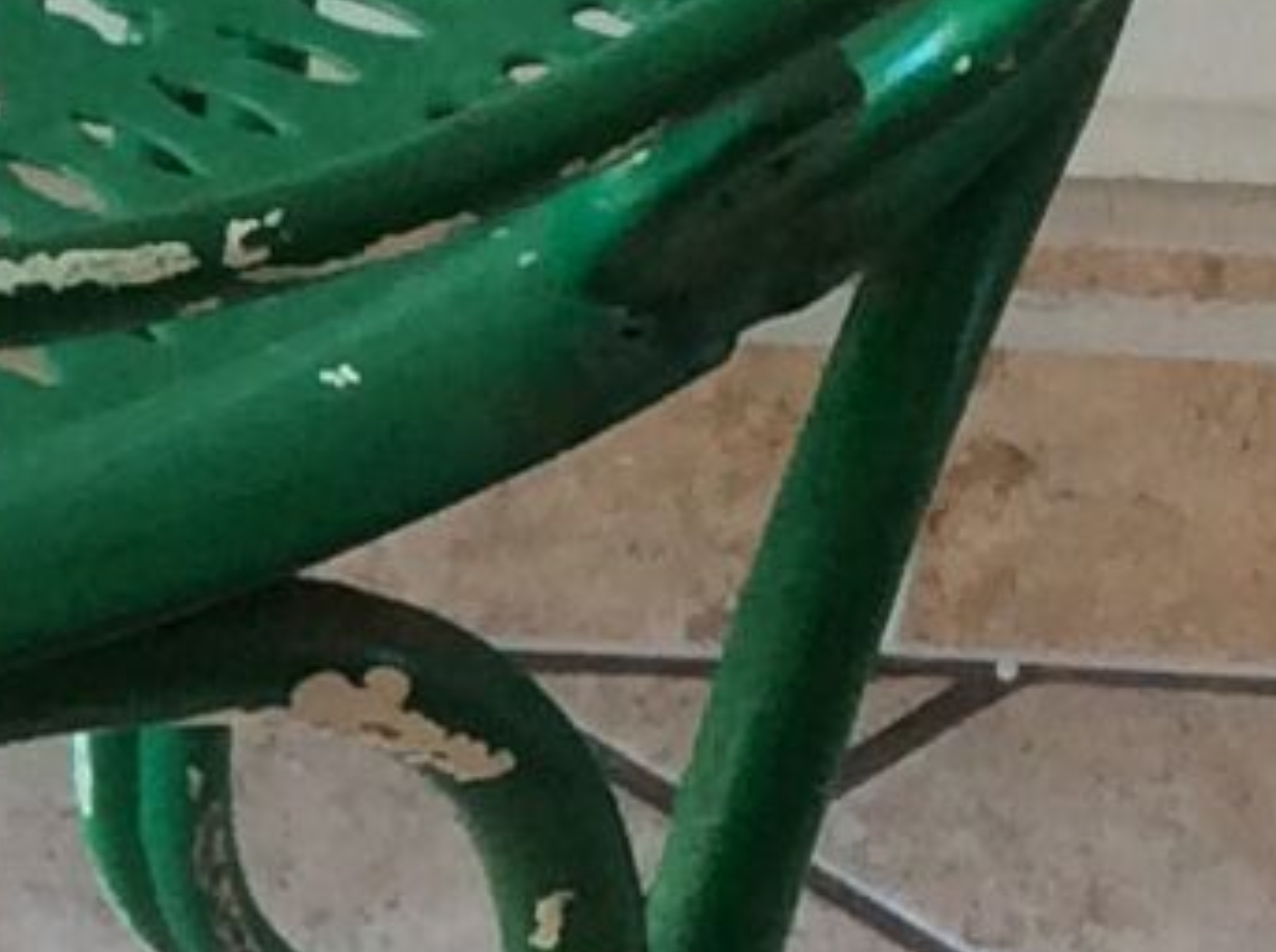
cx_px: -1243
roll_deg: +1.8
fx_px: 8905
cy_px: 1253
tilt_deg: -42.9
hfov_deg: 7.8
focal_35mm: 242
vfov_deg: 6.1
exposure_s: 1/50
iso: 40
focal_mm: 3.3
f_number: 2.4
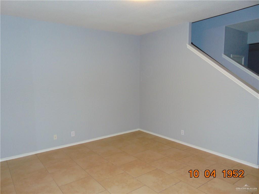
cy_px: 97
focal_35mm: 25
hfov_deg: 69.4
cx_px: 130
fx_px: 187
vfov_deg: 54.9
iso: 200
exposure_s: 1/30
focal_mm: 4.5
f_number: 3
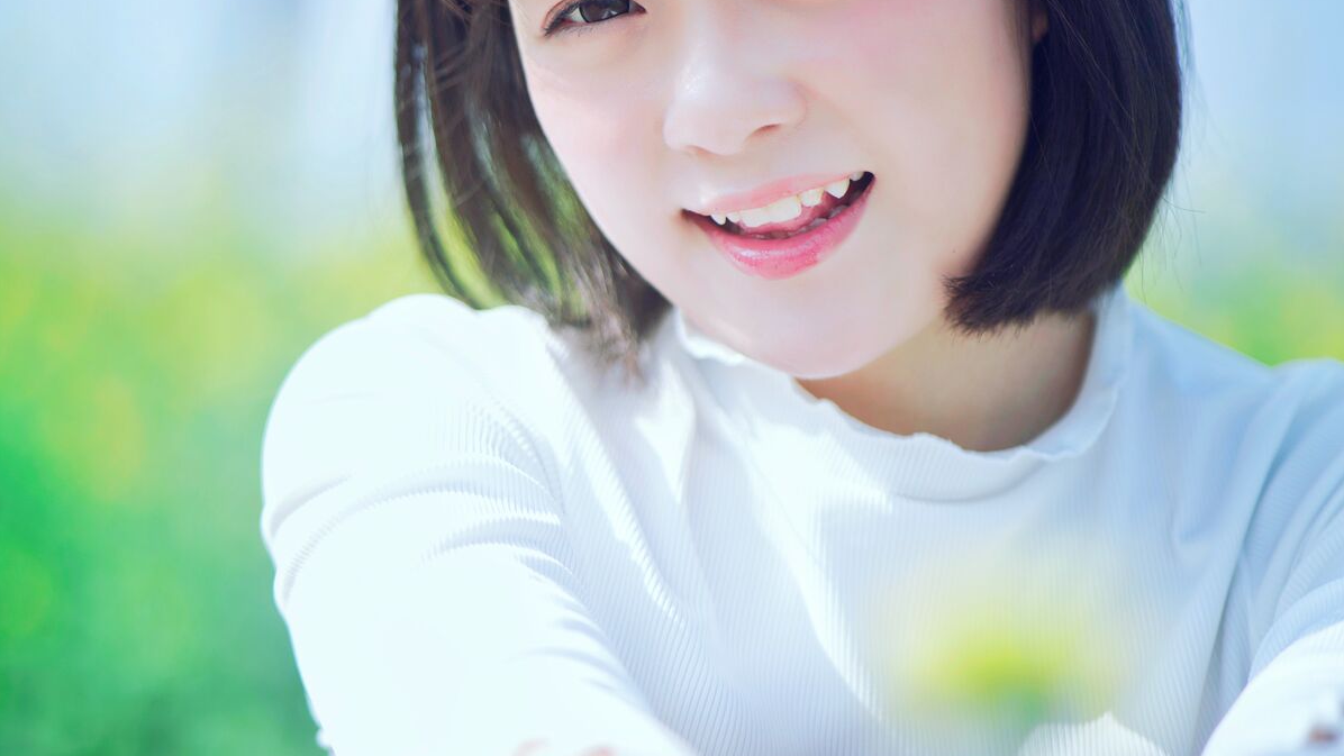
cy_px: 338
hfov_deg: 16.0
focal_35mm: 134
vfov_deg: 9.1
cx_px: 671
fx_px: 4776
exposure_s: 1/4000
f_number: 1.8
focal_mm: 85
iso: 100
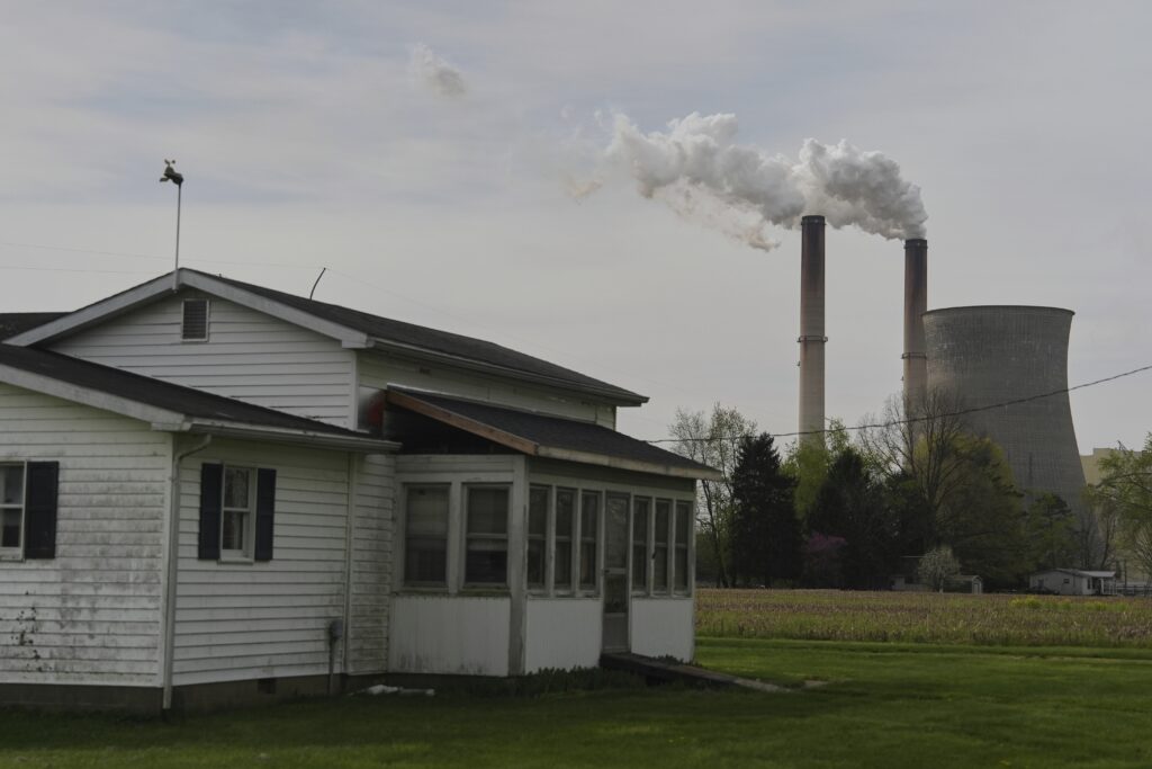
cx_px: 576
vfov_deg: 19.5
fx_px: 2240
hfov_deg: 28.8
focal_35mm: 70
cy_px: 384
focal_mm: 70
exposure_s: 1/125
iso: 800
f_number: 2.8
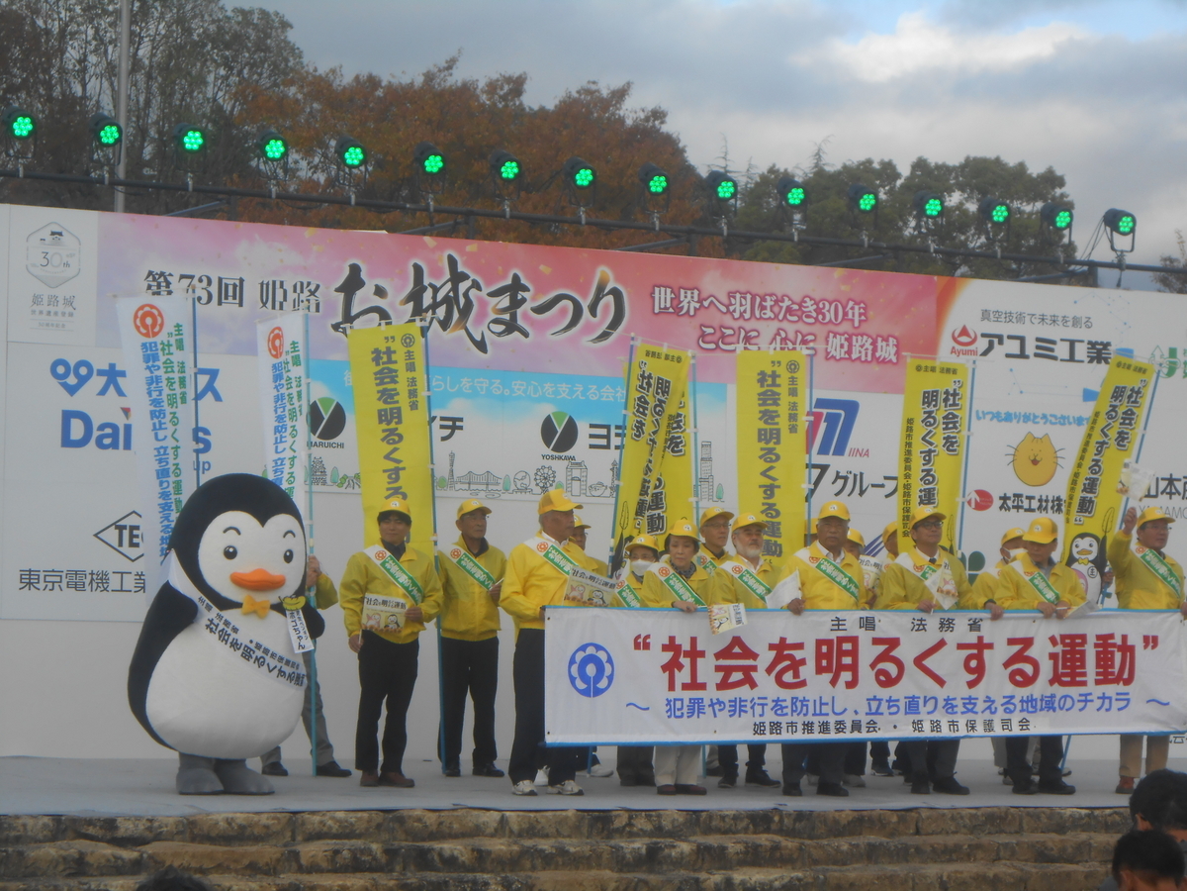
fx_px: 3601
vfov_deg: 14.1
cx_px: 594
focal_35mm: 105
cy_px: 446
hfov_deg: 18.7
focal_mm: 18.7
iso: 80
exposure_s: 1/320
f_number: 5
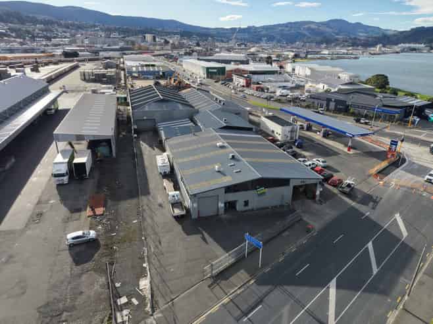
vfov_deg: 56.8
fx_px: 300
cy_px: 162
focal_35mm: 24
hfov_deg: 71.6
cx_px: 216
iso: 400
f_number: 1.8
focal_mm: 8.67
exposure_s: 1/3200
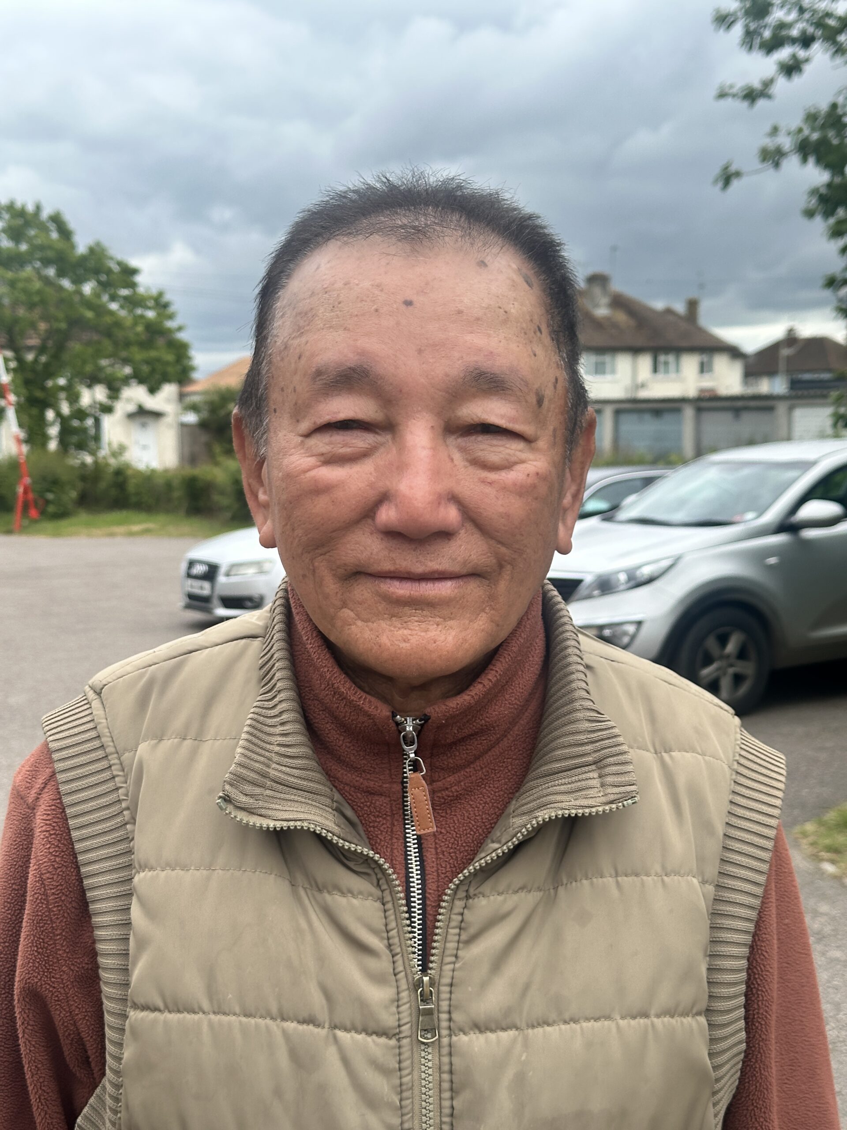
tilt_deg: -6.3
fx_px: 1566
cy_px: 565
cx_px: 424
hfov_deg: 30.3
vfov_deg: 39.7
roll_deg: +1.0
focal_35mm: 48
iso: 64
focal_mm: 6.86
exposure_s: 1/1171
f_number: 1.78
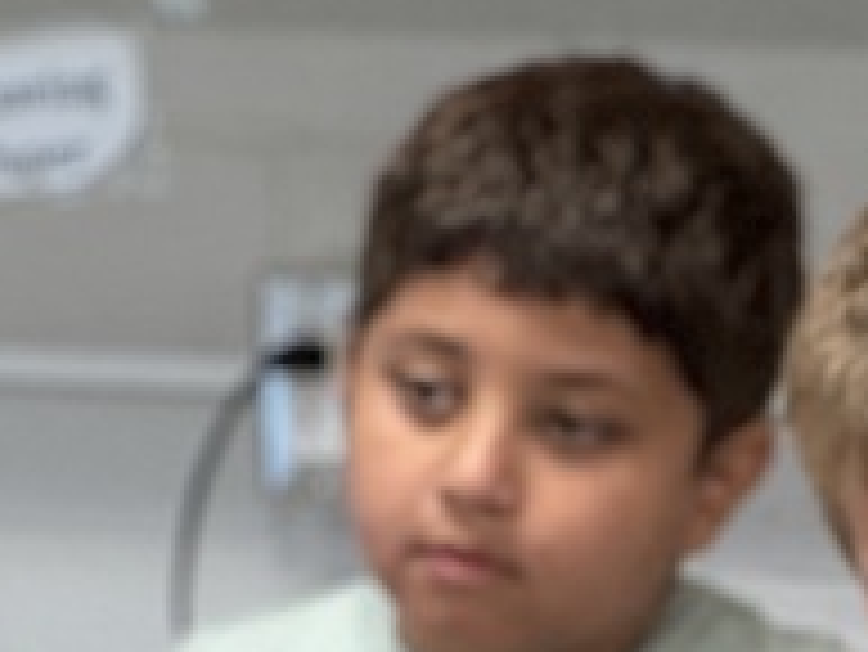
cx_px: 684
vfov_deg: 3.6
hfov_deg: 4.8
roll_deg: +1.6
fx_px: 10262
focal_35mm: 409
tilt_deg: -12.1
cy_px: 1551
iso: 200
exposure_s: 1/60
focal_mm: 9
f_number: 2.8
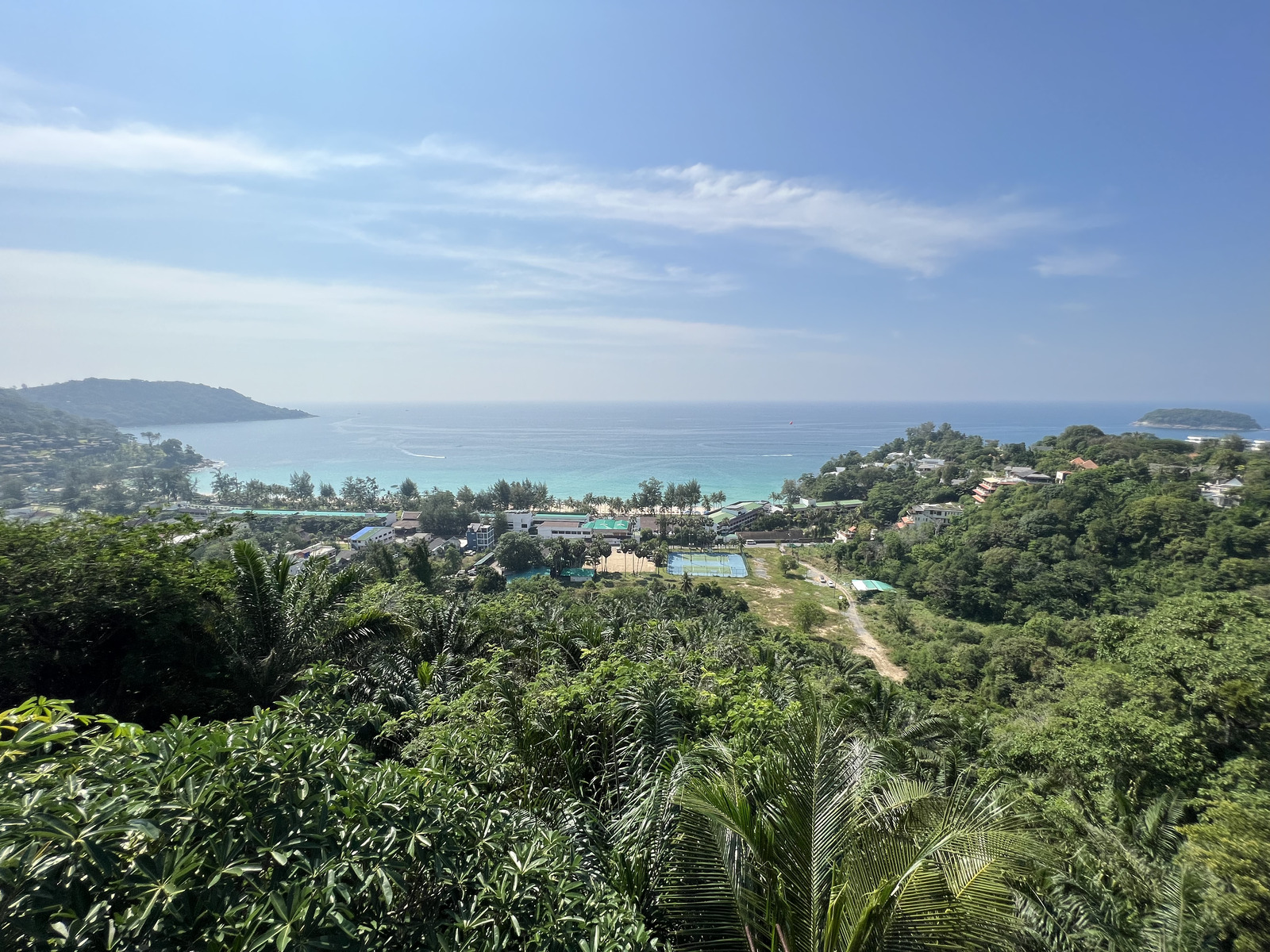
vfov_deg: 89.9
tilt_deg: -8.9
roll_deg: +0.2
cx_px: 635
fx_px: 477
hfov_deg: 106.2
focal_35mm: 13
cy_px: 476
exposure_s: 1/3922
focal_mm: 1.57
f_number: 1.8
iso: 40
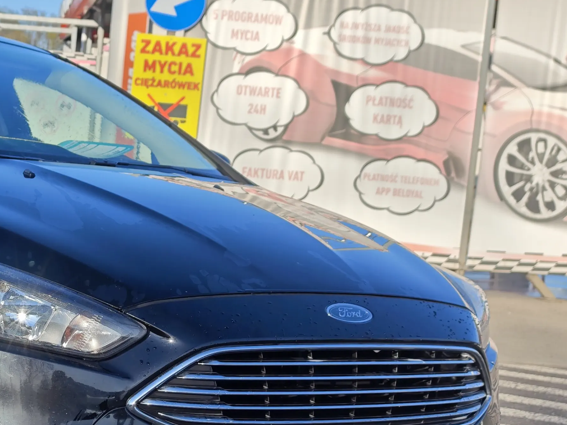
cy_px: 291
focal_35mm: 76
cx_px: 16
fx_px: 1245
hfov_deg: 24.6
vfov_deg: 19.3
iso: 50
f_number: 2
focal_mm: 8.72
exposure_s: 1/1854
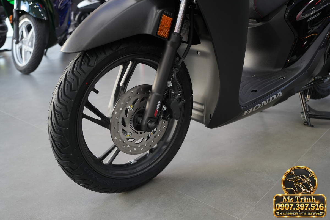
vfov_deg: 37.8
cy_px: 110
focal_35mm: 35
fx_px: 322
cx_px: 165
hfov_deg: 54.3
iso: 200
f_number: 2.8
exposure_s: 1/60
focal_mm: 23.4
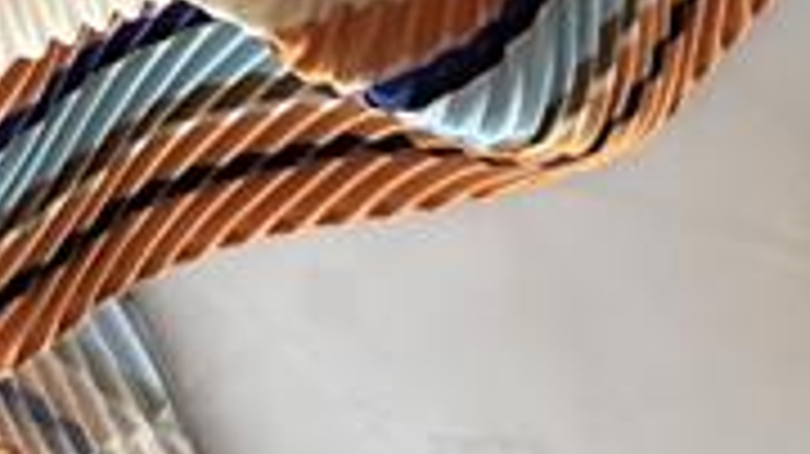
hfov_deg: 23.1
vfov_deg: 12.0
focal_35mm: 87
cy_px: -508
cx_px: -58
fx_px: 1867
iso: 400
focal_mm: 6.76
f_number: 1.78
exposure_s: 1/60
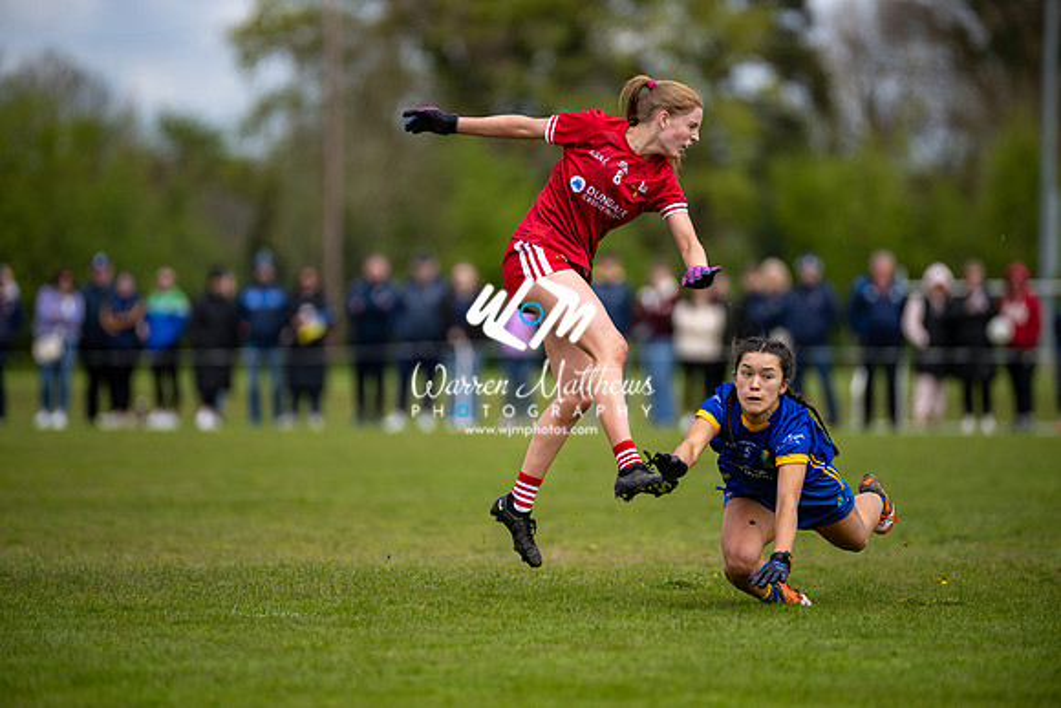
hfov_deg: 6.9
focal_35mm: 300
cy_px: 354
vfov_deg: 4.6
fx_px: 8843
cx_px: 530
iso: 220
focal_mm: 300
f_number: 2.8
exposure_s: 1/2500
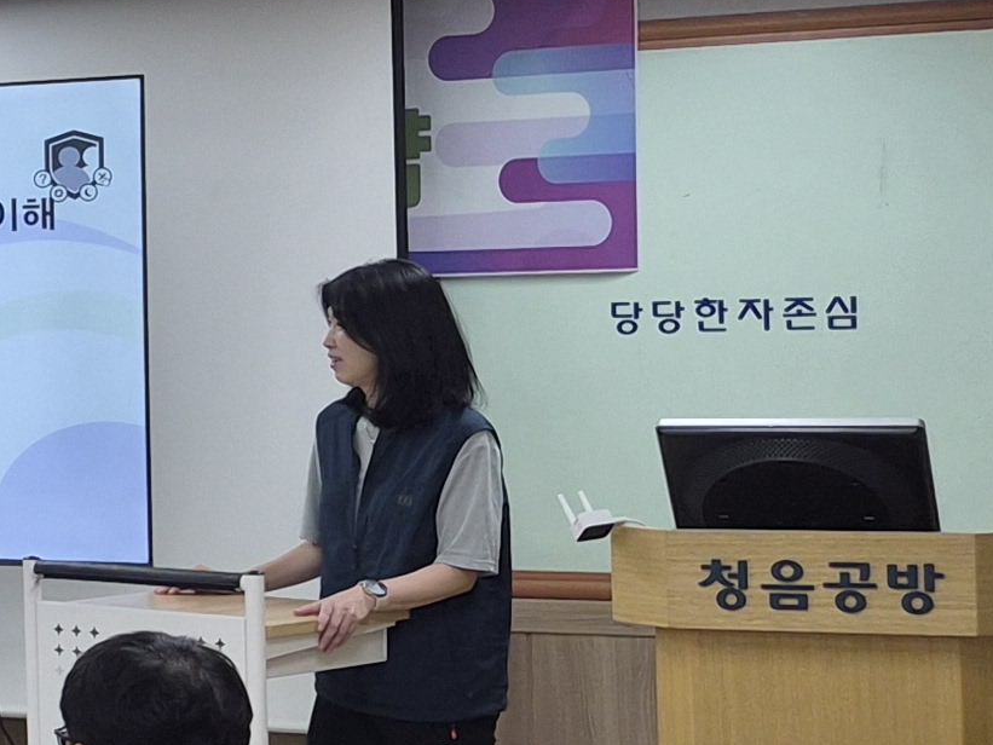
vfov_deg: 13.2
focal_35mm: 112
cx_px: -1124
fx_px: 3213
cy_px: 365
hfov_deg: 14.1
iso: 50
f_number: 1.8
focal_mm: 5.4
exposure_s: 1/120
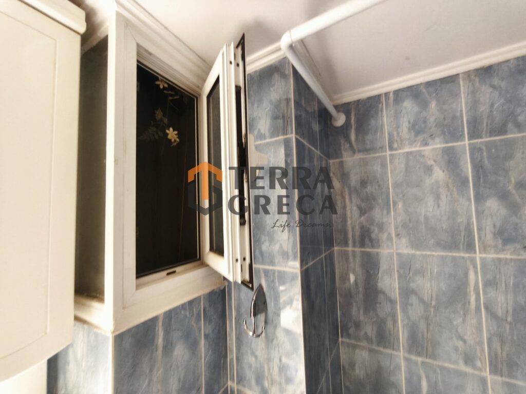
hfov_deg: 98.2
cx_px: 263
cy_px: 197
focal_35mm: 15
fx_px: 228
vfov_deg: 81.7
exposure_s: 1/33.3
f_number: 2.2
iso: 500
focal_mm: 1.91
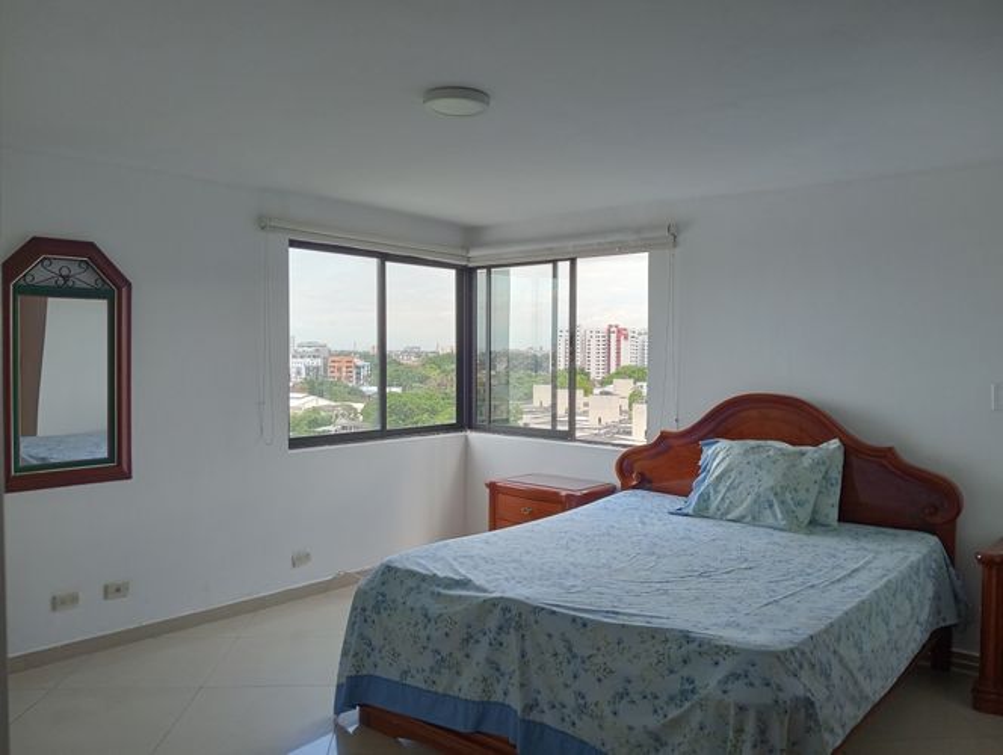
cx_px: 502
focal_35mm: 28
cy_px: 378
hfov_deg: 63.4
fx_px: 812
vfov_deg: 49.9
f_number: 1.8
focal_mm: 3.98
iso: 99
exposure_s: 1/375
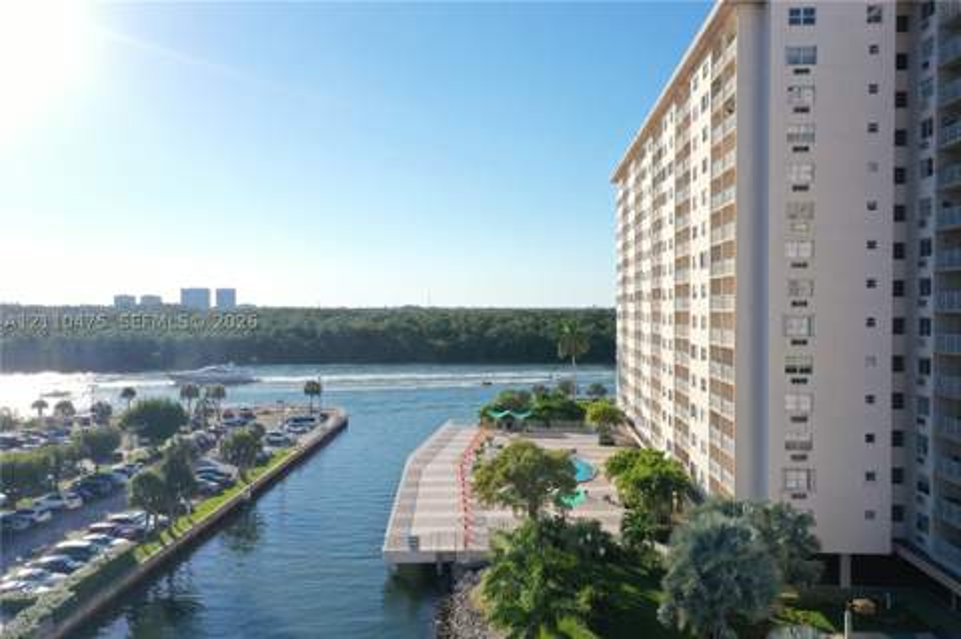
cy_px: 320
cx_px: 480
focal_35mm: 28
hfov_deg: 65.5
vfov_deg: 46.3
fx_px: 747
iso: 100
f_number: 5.6
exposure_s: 1/500
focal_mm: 10.26
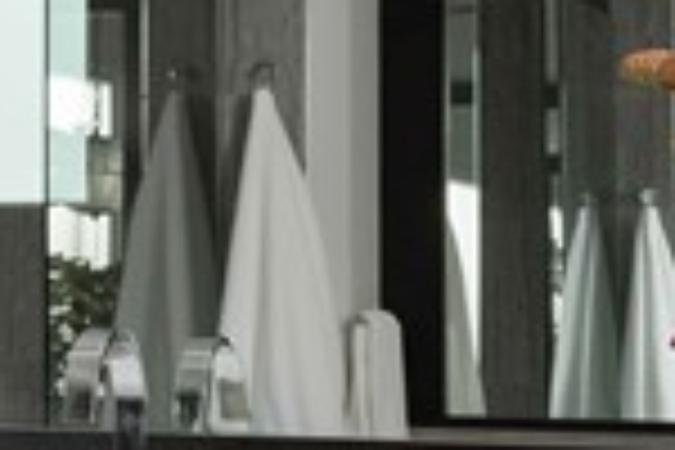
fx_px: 2981
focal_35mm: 159
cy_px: 320
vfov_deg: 8.6
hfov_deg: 11.6
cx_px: -693
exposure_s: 1/100
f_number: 8
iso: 100
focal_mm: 22
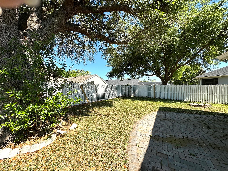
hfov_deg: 102.1
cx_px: 114
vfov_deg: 85.7
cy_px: 86
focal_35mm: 14
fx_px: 92
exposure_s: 1/1072
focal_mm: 2.22
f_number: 2.2
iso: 50
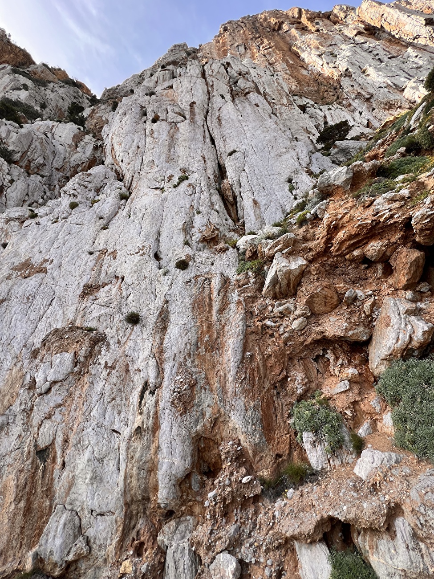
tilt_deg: +29.3
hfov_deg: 89.9
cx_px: 217
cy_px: 290
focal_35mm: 13
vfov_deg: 106.2
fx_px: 217
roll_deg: +4.0
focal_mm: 1.57
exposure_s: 1/471
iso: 32
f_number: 1.8
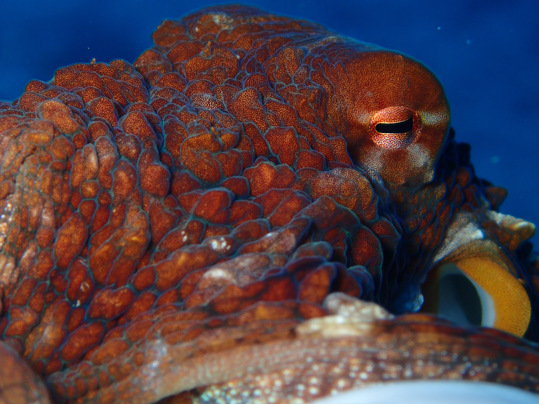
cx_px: 270
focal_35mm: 100
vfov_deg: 14.8
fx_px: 1557
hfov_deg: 19.6
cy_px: 202
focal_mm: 18
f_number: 6.3
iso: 200
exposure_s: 1/200
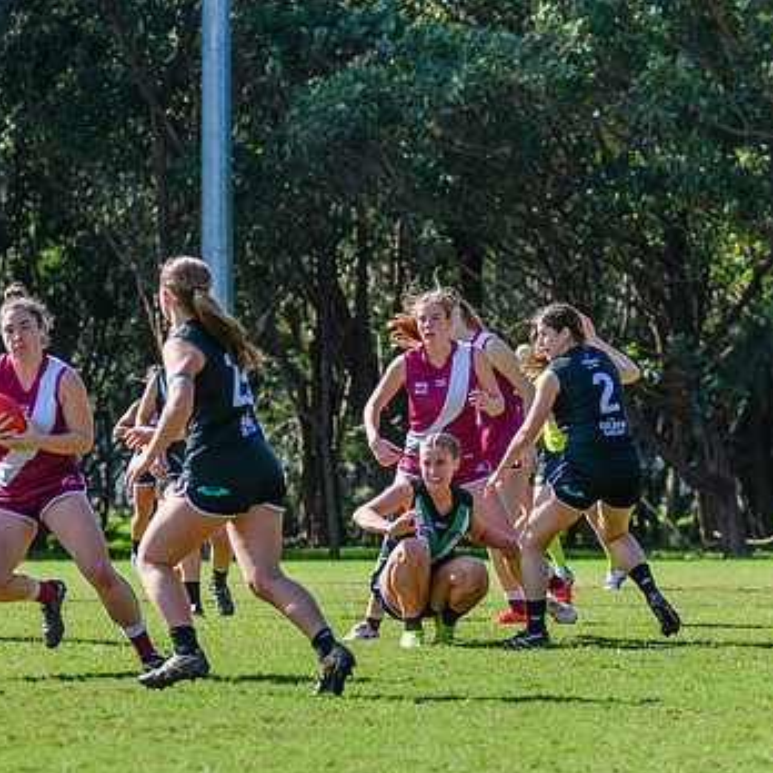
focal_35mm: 275
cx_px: 210
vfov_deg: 6.4
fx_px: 6948
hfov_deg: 6.4
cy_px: 389
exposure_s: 1/1250
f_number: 6.3
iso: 800
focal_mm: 170
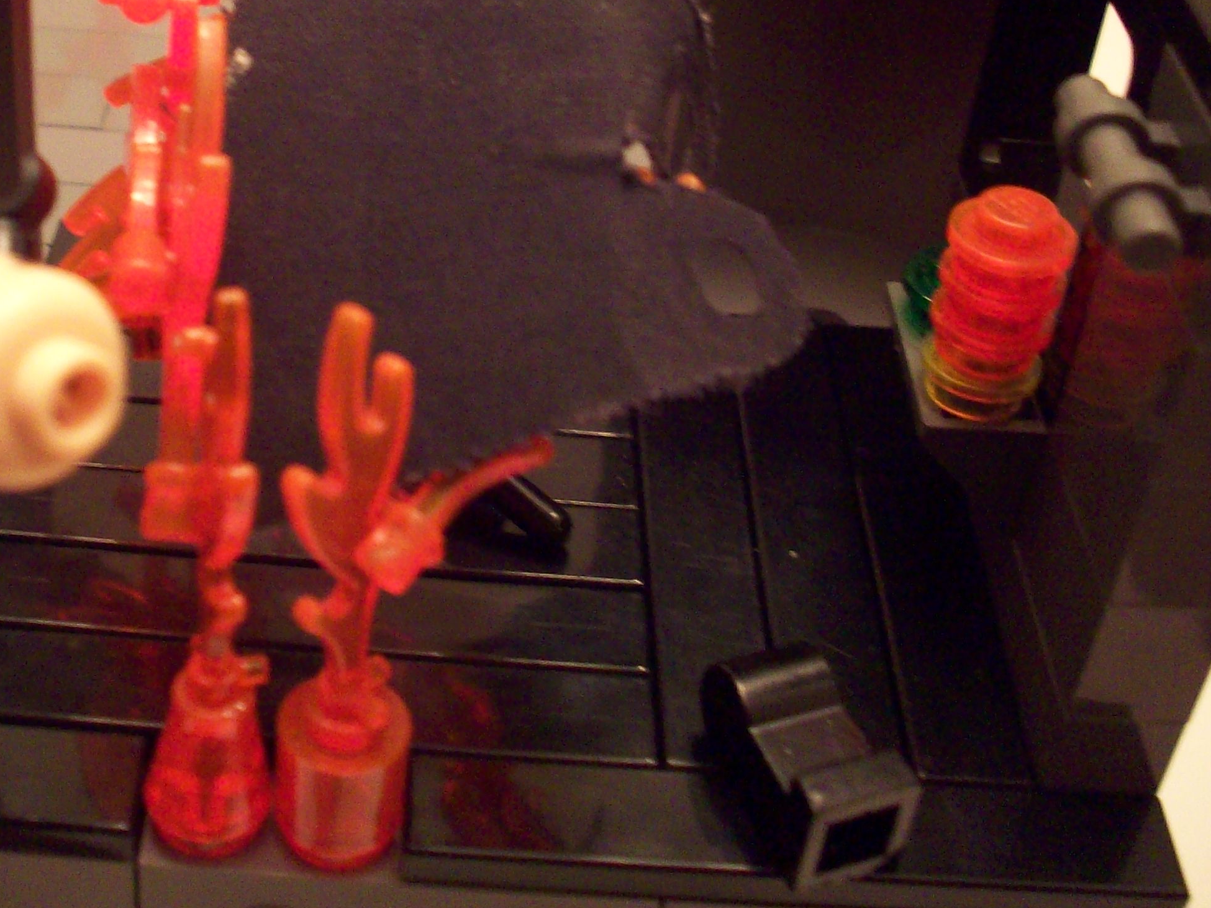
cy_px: 232
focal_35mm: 58
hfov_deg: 32.9
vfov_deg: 24.9
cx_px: 401
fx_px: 2029
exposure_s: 1/8
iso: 200
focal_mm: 6.2
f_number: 2.8
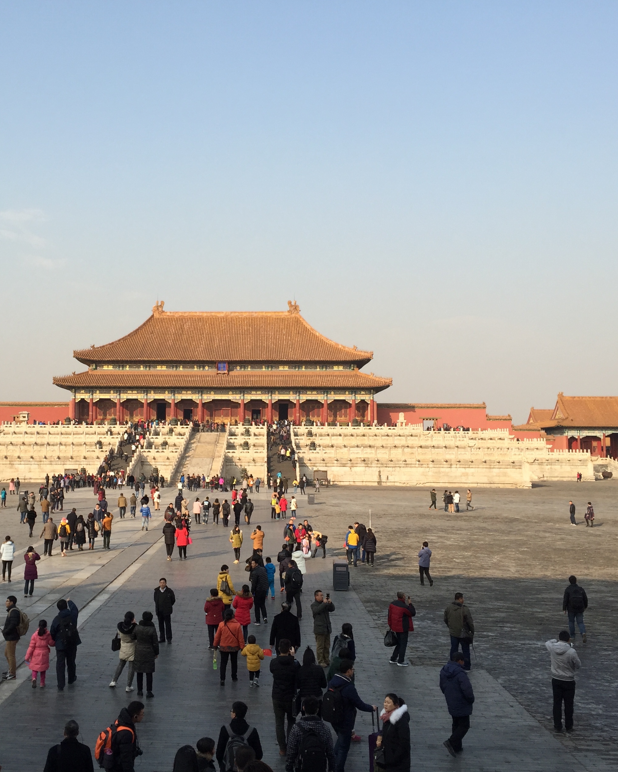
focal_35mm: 38
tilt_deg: +4.7
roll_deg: +0.2
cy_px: 386
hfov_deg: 38.8
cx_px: 221
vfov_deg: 47.9
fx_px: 869
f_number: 2.2
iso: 32
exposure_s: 1/1236
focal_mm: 4.15
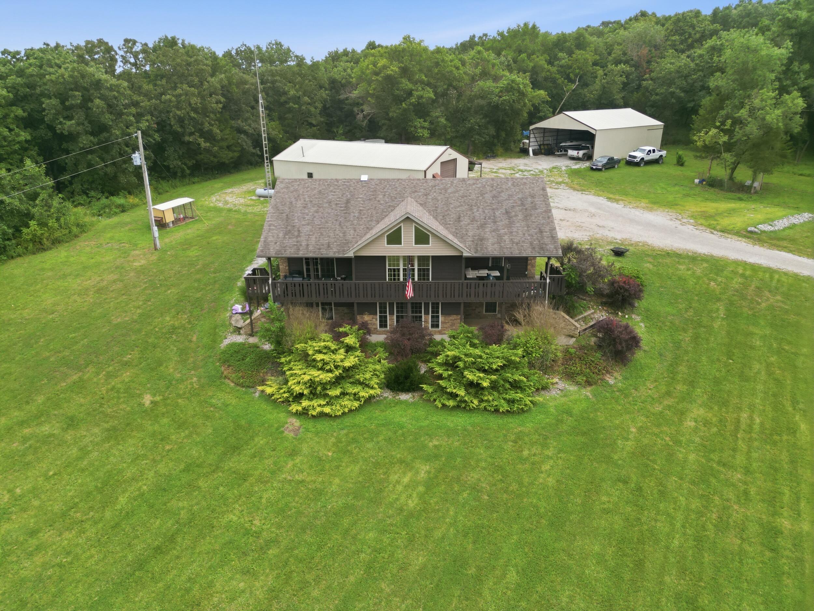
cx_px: 407
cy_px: 306
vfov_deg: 56.8
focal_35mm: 24
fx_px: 564
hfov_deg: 71.6
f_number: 1.7
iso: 200
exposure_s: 1/1500
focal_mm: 6.7
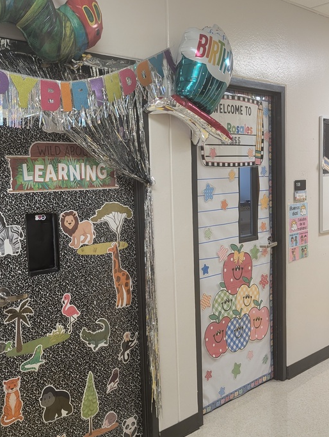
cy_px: 228
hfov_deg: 39.2
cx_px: 104
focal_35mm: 36
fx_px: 455
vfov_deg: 51.3
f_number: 1.68
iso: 102
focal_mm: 6.9
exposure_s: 1/40
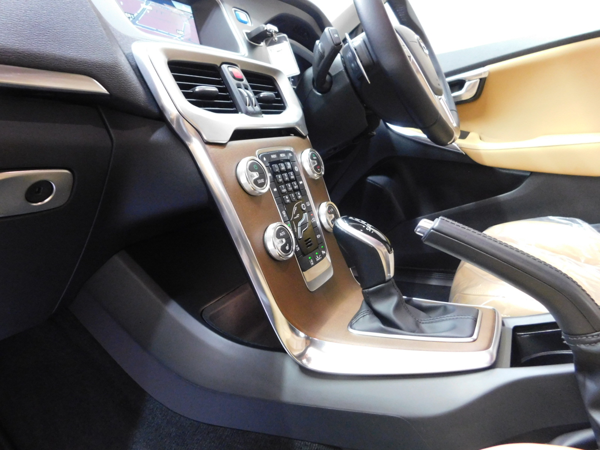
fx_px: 416
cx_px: 300
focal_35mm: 24
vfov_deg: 56.8
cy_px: 225
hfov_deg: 71.6
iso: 720
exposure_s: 1/8
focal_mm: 4.1
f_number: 3
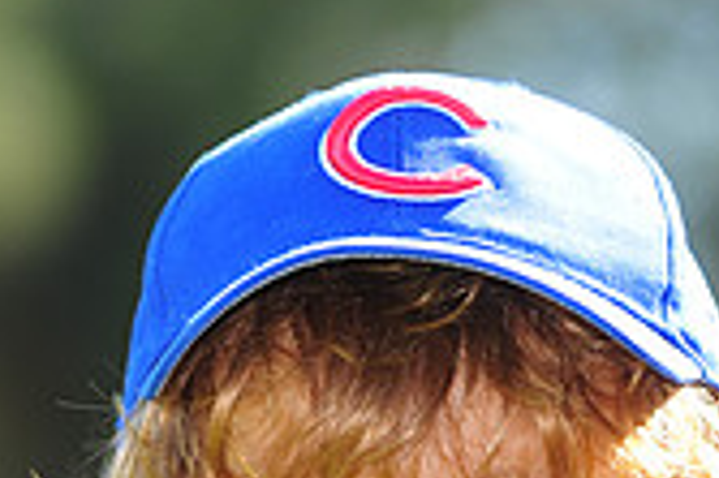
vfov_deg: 2.0
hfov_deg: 3.0
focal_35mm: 694
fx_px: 13847
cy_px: 771
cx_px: 379
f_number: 4.5
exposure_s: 1/320
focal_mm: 200
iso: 200
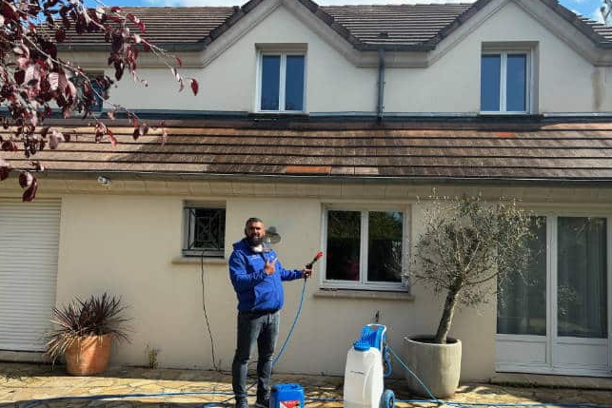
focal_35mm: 28
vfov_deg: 46.3
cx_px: 314
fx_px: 476
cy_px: 227
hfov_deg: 65.5
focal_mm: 6
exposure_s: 1/1437
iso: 50
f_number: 1.6
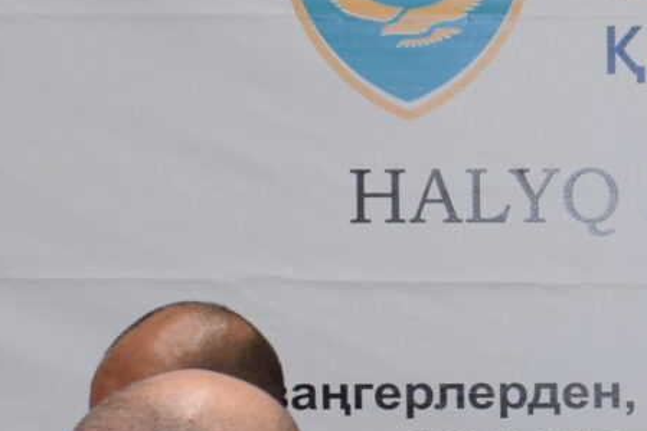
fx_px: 2767
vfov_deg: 8.9
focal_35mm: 154
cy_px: 413
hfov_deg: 13.0
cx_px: 754
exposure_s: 1/100
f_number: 5
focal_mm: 18
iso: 800
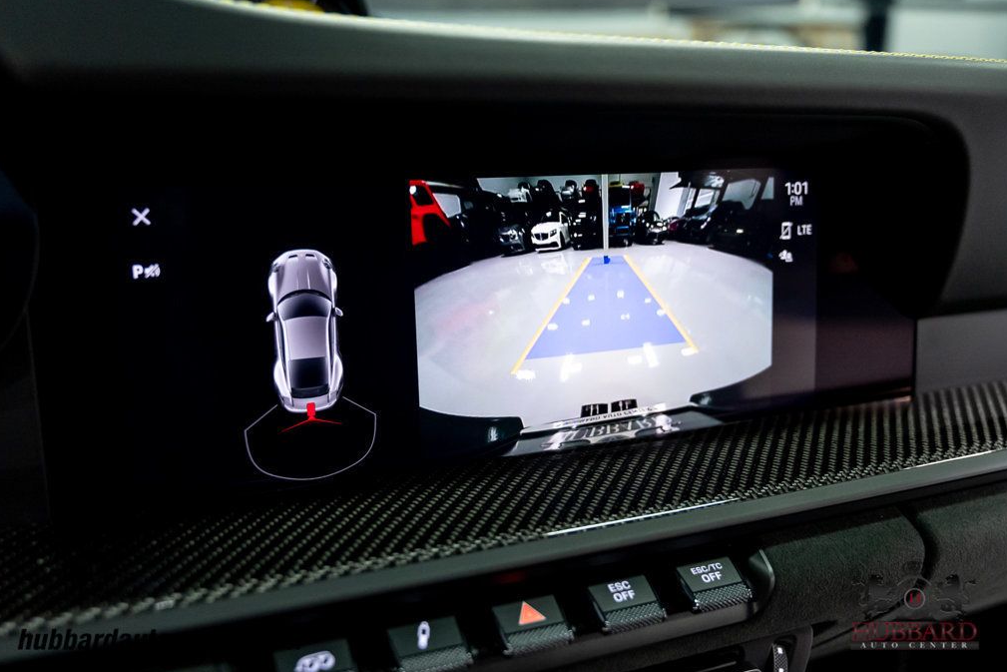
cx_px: 501
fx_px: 979
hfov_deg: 54.4
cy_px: 336
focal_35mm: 35
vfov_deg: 37.9
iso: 3200
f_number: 4.5
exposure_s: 1/60
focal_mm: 34.5
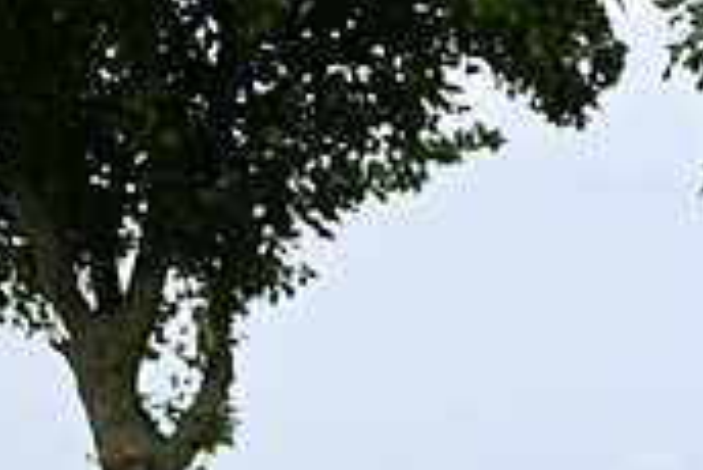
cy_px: 754
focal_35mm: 236
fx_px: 4612
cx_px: 1140
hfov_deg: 8.5
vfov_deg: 5.8
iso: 400
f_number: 4.5
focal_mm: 70
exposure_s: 1/2000
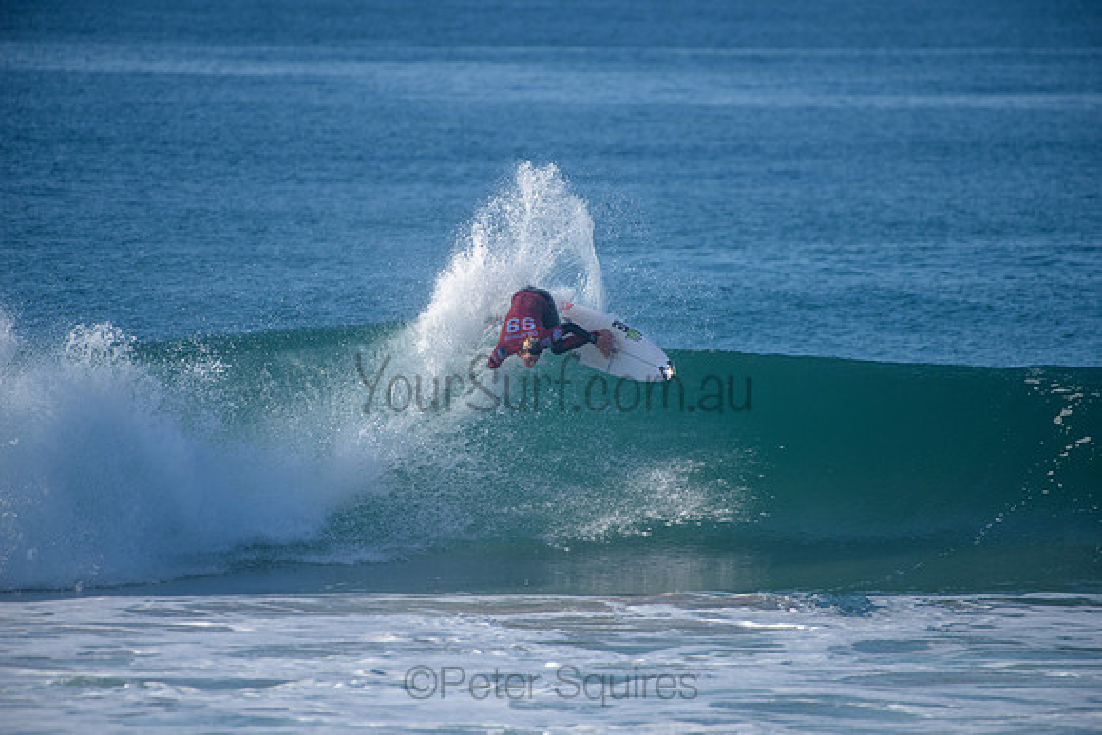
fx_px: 15308
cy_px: 368
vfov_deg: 2.8
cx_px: 551
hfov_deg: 4.1
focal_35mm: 500
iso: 220
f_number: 5.6
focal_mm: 500
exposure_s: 1/2000
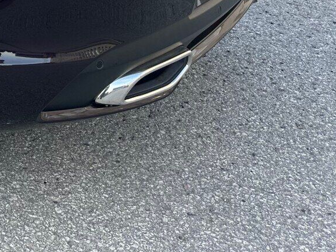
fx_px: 786
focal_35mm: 81
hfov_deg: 20.2
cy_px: -163
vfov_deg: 16.1
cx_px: -190
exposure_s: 1/264
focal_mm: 6.86
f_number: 1.78
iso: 80
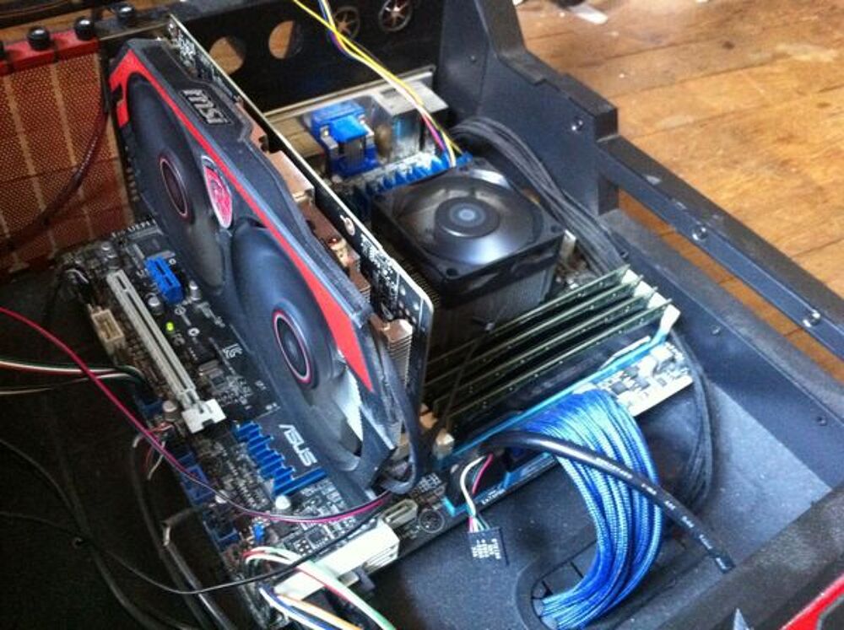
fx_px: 852
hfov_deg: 52.7
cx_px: 422
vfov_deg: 40.6
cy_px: 315
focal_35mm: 35
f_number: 2.8
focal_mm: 3.85
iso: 800
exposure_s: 1/15
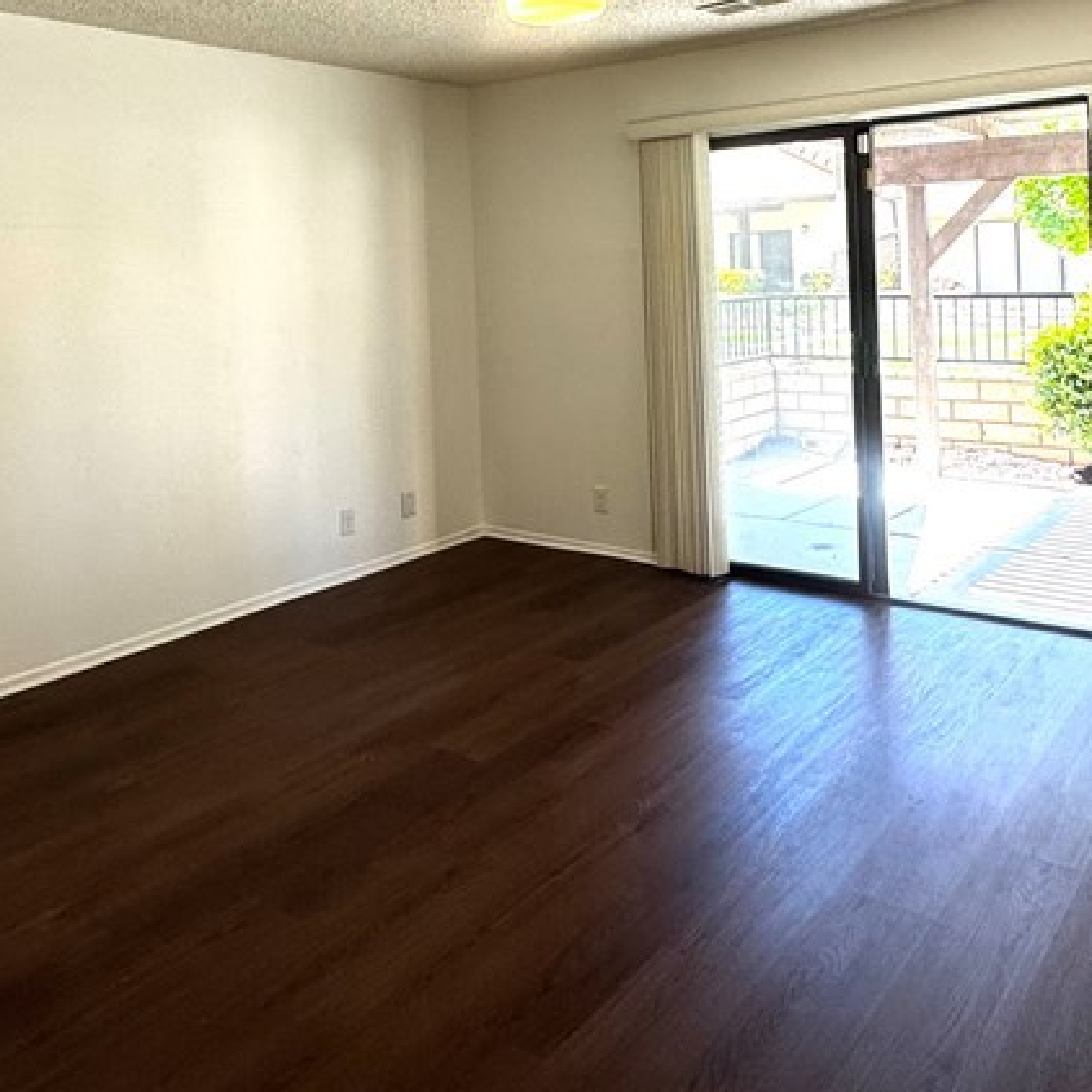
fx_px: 1071
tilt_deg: -0.3
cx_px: 554
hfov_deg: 54.0
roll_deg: +1.8
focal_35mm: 30
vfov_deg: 51.6
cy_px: 264
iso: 80
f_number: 2.2
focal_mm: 2.22
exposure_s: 1/120
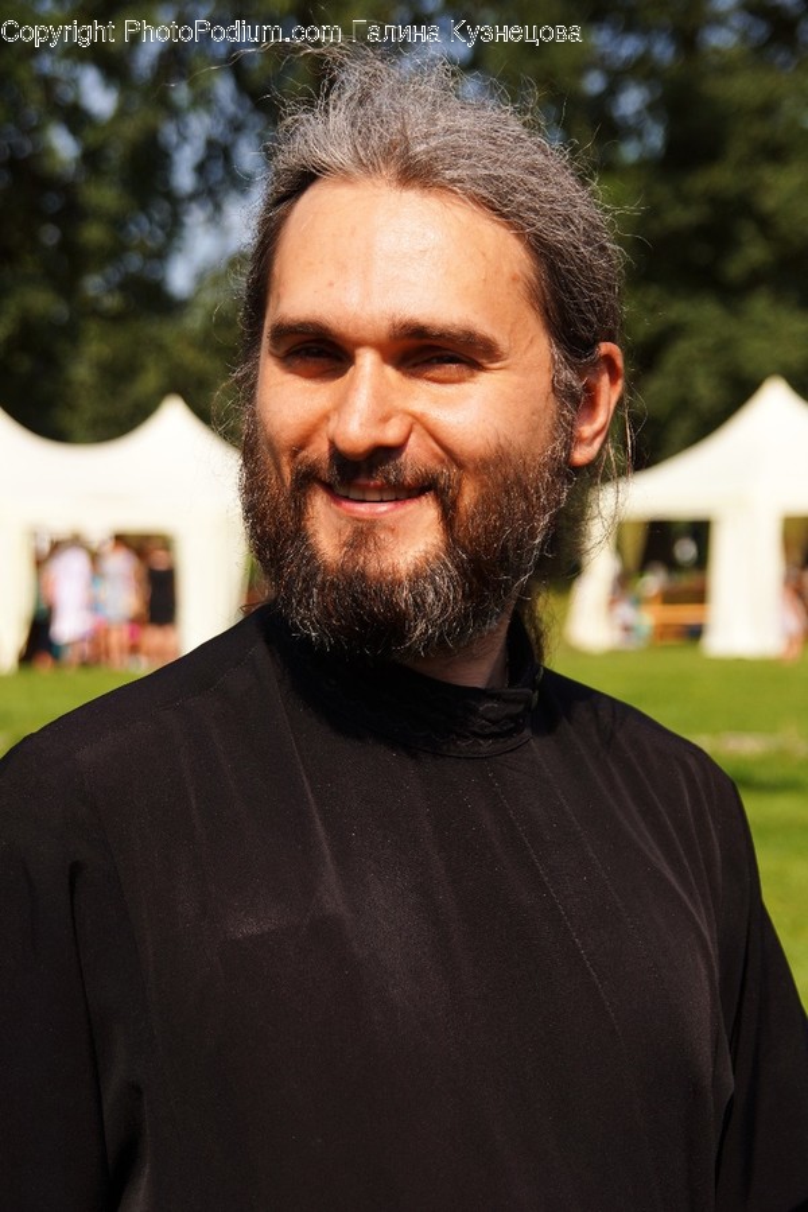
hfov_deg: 15.2
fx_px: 3030
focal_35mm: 90
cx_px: 404
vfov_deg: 22.6
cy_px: 606
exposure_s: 1/500
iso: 100
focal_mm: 60
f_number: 6.3
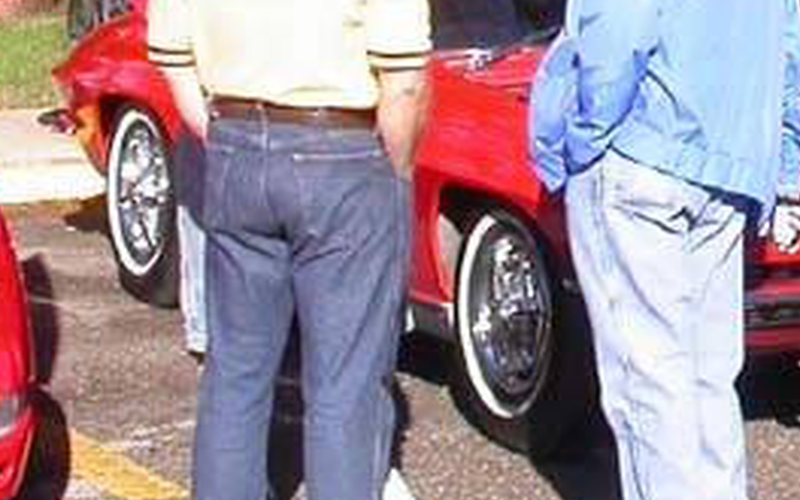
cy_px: -85
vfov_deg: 8.3
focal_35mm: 156
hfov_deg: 13.1
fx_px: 3401
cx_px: 924
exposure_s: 1/212
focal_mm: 7.85
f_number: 6
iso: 100
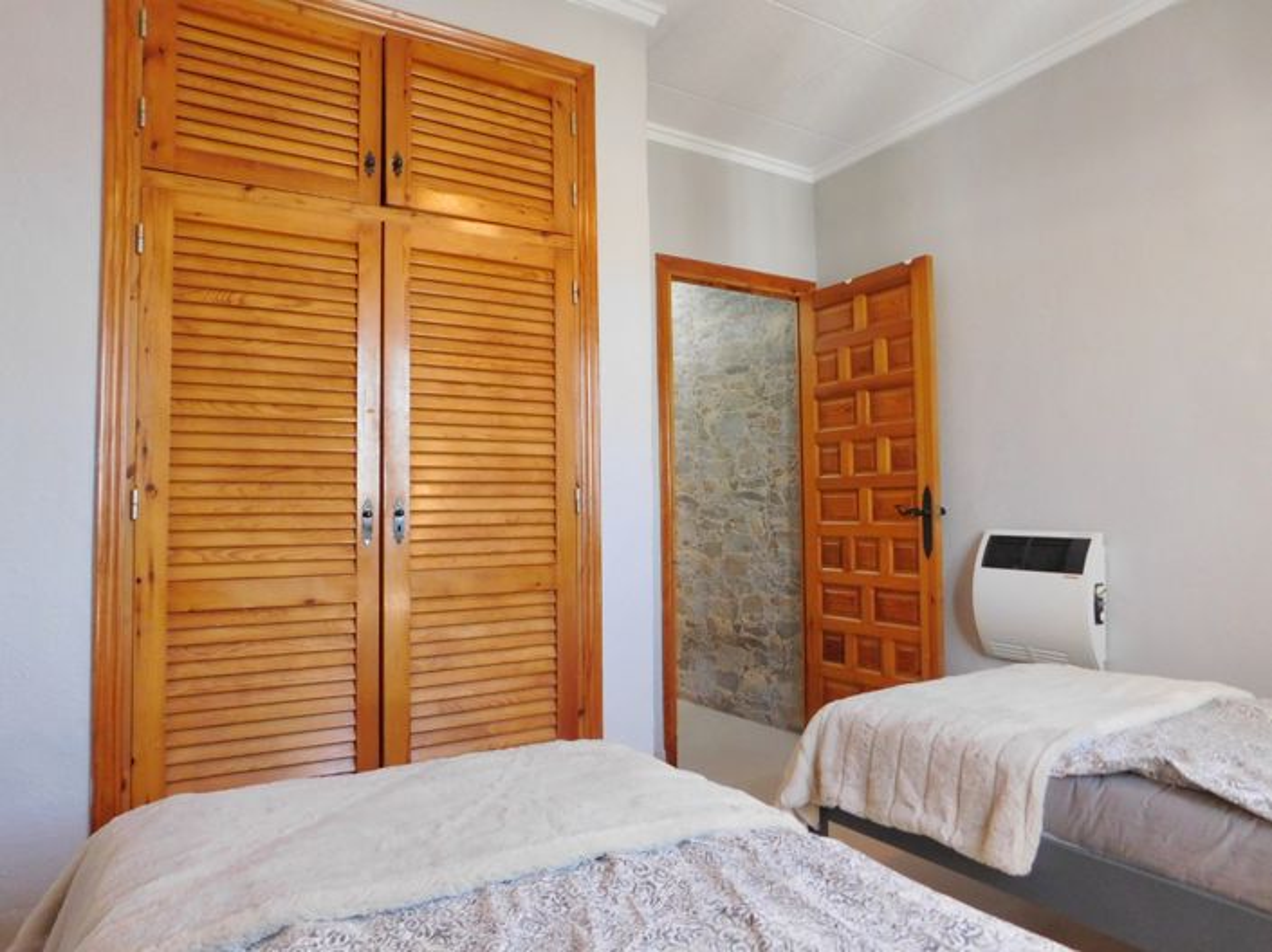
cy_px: 476
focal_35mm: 23
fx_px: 845
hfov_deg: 74.0
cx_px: 636
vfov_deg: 58.8
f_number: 3
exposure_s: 1/30
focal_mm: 4
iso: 360
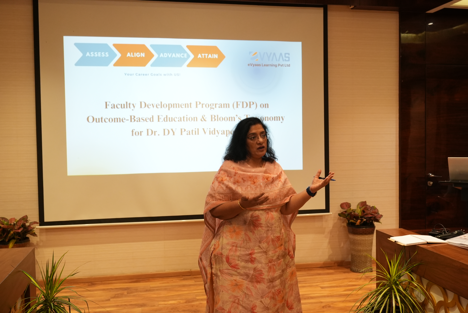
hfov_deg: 53.1
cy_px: 156
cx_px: 234
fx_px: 468
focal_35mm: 36
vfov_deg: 36.9
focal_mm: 36
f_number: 6.3
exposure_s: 1/100
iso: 4000
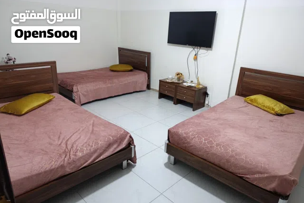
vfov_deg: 53.0
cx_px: 152
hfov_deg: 73.8
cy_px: 112
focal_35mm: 24
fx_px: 203
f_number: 1.65
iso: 709
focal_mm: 6.11
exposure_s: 1/50
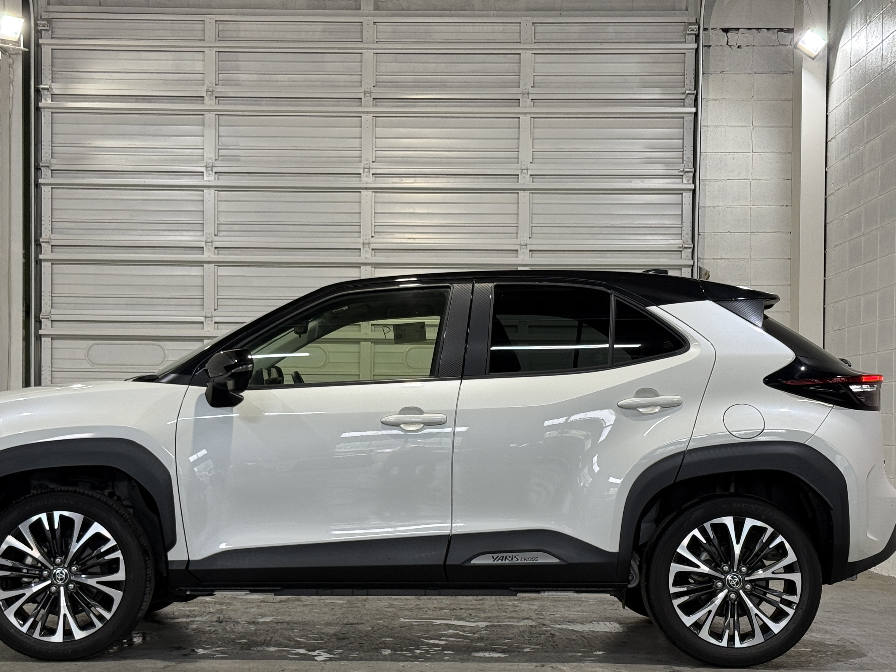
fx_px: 1657
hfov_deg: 30.2
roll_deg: -0.9
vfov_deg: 22.9
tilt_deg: +0.0
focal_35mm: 64
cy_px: 429
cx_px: 401
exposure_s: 1/60
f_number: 1.78
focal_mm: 6.76
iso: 64
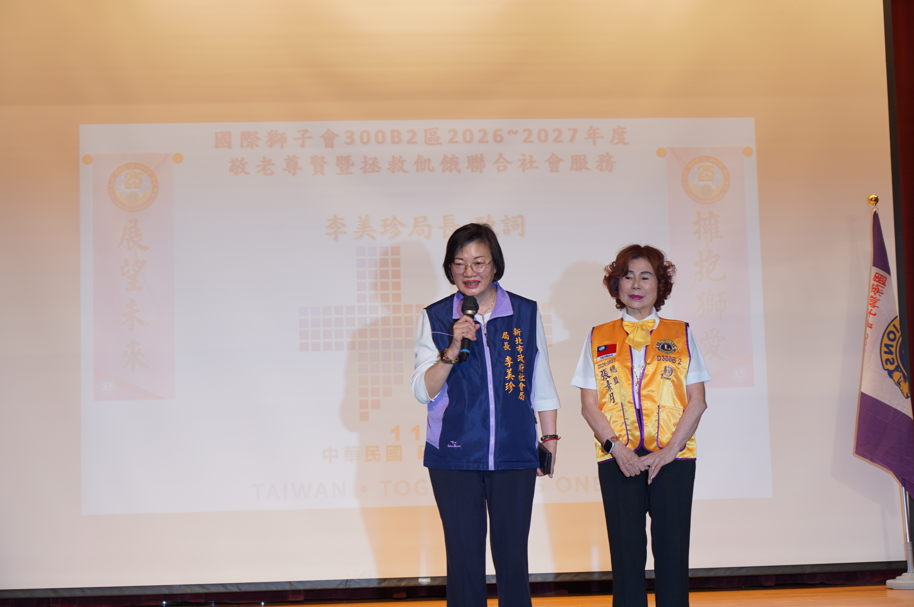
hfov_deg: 29.9
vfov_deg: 20.1
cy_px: 304
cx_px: 457
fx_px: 1712
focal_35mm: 68
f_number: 4
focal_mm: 45
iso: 200
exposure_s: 1/160
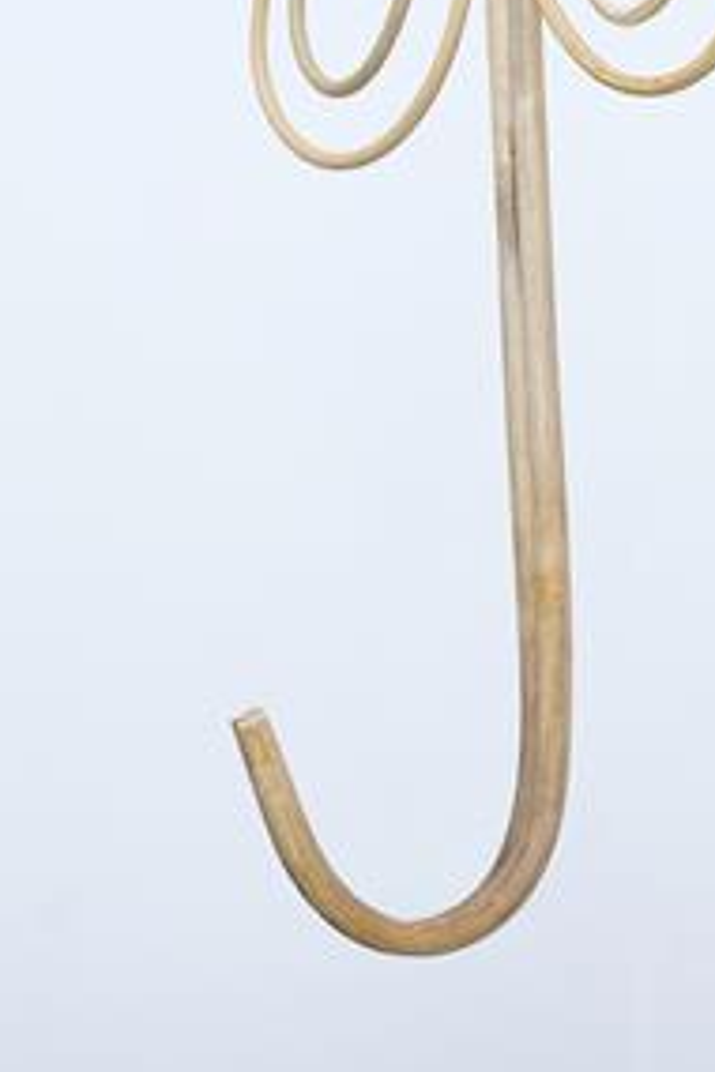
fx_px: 3009
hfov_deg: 13.5
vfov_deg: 19.7
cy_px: 45
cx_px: 504
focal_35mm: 101
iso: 320
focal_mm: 32
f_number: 5.6
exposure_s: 1/80
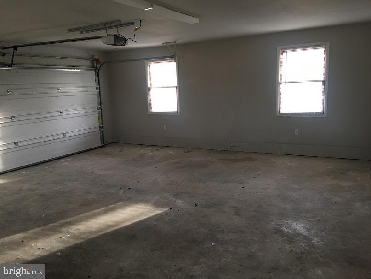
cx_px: 186
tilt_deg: -9.3
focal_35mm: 29
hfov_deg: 61.7
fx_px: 311
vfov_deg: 48.2
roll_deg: +2.6
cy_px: 140
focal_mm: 4.15
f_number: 2.2
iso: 40
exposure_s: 1/15
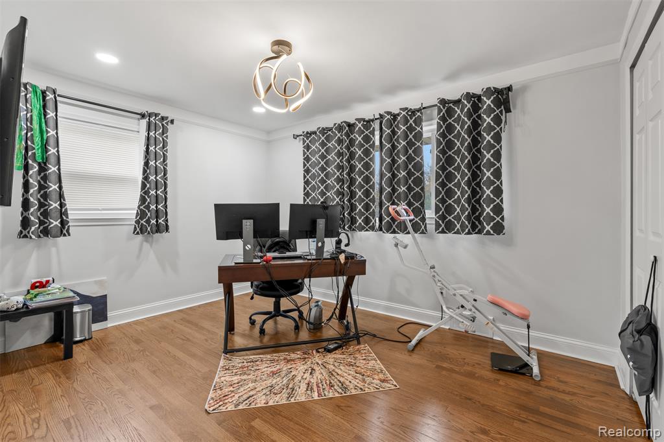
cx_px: 332
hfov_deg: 96.8
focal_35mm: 16
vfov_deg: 73.7
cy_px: 221
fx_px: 295
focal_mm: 16
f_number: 8
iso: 400
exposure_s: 1/2.5
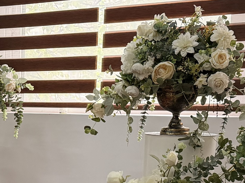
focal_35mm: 109
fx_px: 771
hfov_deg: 17.6
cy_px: 227
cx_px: -9
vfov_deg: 13.2
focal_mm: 6.76
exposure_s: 1/100
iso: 200
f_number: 1.78
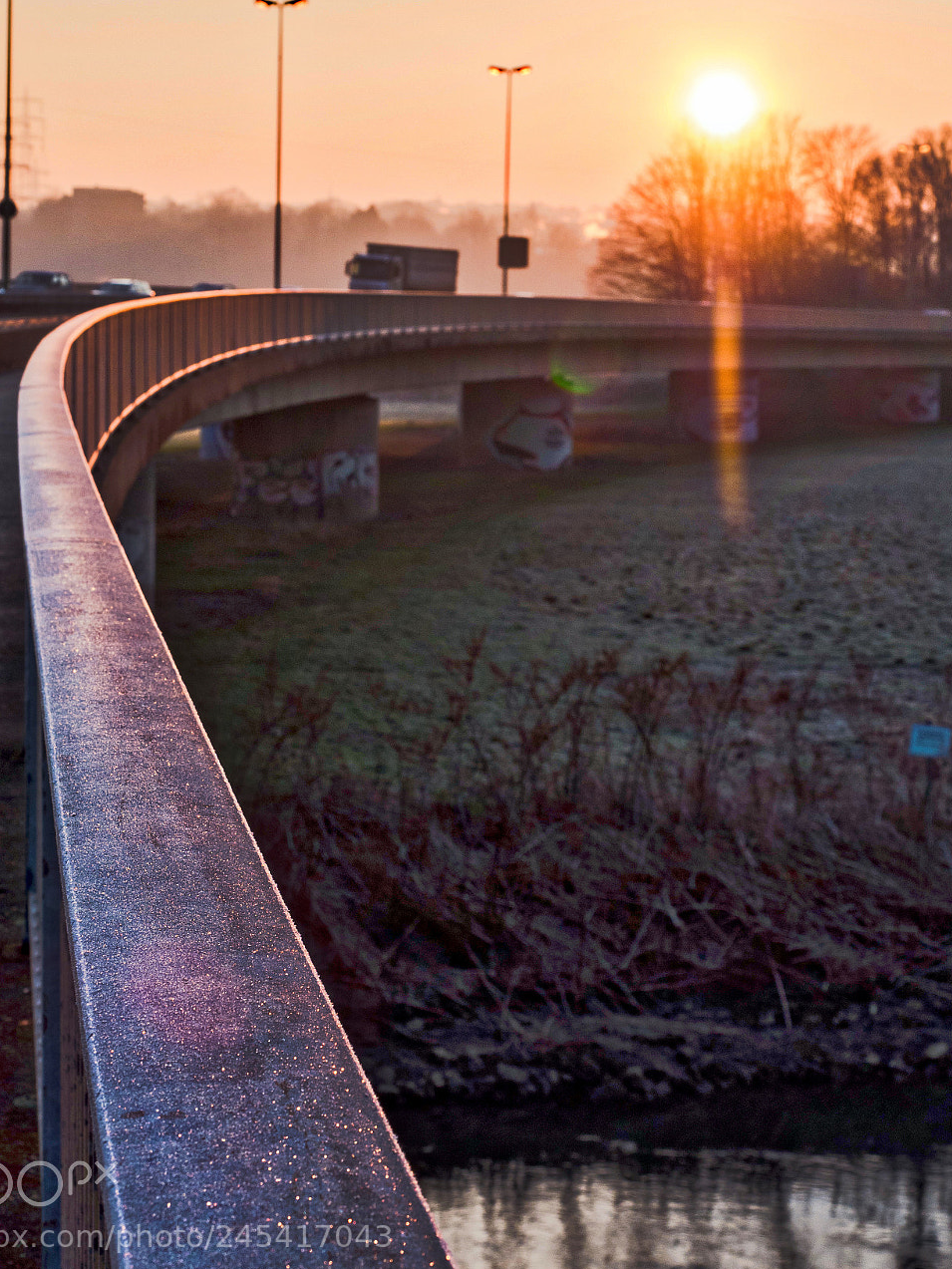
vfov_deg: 22.2
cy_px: 517
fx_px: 3226
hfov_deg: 16.8
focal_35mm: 88
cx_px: 469
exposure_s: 1/125
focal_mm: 35
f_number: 8
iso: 200
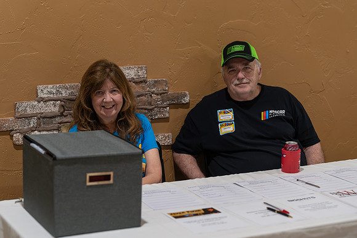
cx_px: 178
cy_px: 119
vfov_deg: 18.9
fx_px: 714
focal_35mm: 72
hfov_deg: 28.1
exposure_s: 1/400
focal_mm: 72
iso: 2000
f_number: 3.5
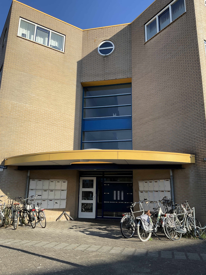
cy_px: 138
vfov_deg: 61.7
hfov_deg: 48.2
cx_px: 103
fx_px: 230
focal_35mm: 29
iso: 16
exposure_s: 1/1250
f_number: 1.8
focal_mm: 3
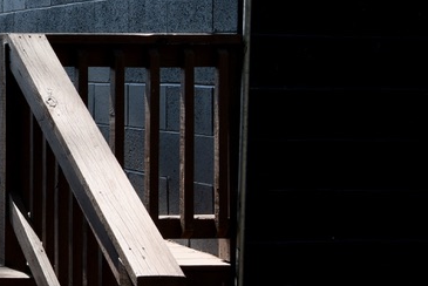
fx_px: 1273
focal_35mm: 107
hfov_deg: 17.5
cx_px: -174
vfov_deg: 12.6
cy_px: -34
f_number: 6.3
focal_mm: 24
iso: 250
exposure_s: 1/320
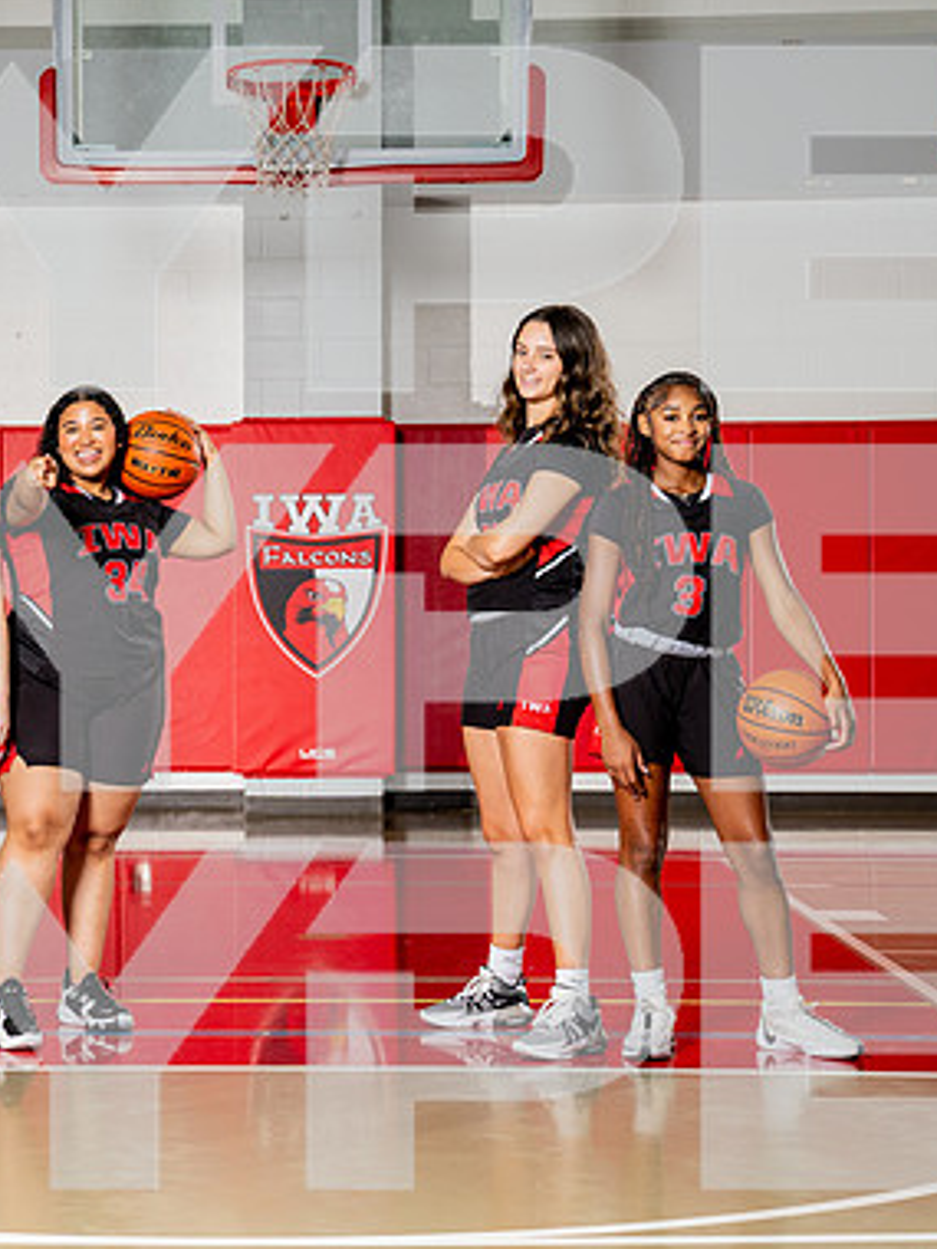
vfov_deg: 24.4
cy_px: 620
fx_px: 2887
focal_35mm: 80
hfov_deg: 18.3
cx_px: 253
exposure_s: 1/250
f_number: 8
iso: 400
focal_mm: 54
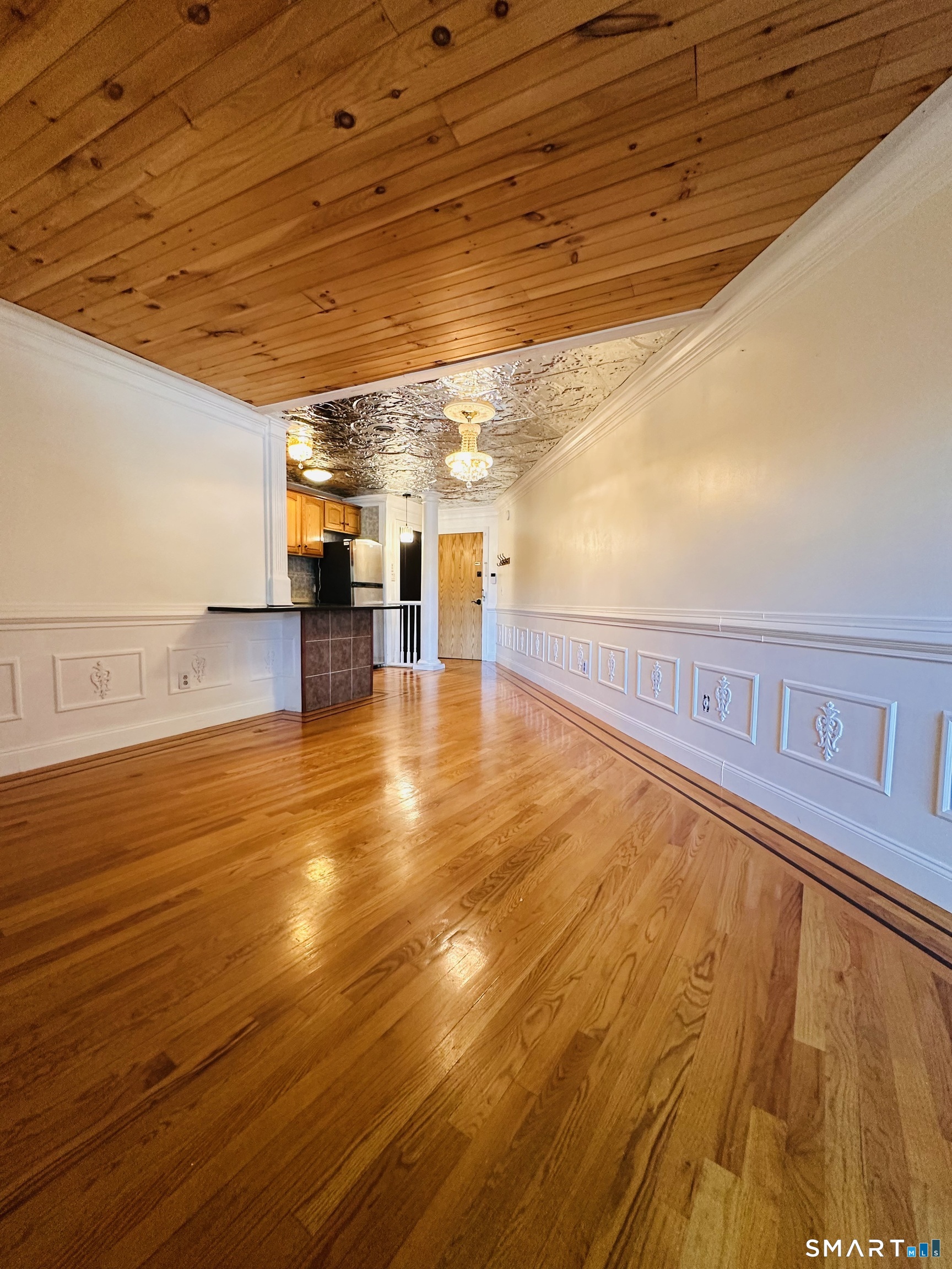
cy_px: 634
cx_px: 476
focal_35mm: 14
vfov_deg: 102.1
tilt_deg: -2.8
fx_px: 513
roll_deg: -1.4
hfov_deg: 85.7
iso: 320
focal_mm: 2.22
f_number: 2.2
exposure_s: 1/60
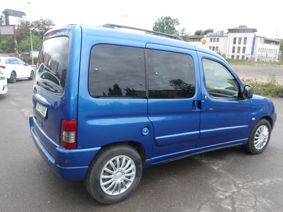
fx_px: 221
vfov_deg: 51.4
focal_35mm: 27
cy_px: 106
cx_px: 142
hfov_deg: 65.3
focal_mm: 4.9
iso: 100
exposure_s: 1/335
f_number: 3
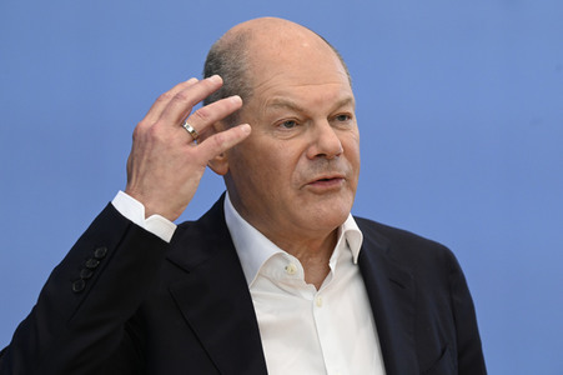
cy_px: 188
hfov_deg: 10.3
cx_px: 282
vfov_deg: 6.9
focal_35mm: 200
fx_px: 3125
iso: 4000
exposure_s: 1/1000
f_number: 5.6
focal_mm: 200
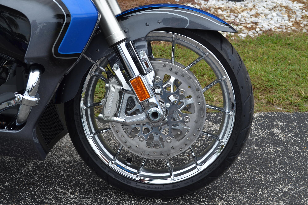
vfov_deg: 25.7
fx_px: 449
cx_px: 154
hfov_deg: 37.9
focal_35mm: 52
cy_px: 102
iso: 100
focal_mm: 35
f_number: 7.1
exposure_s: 1/200
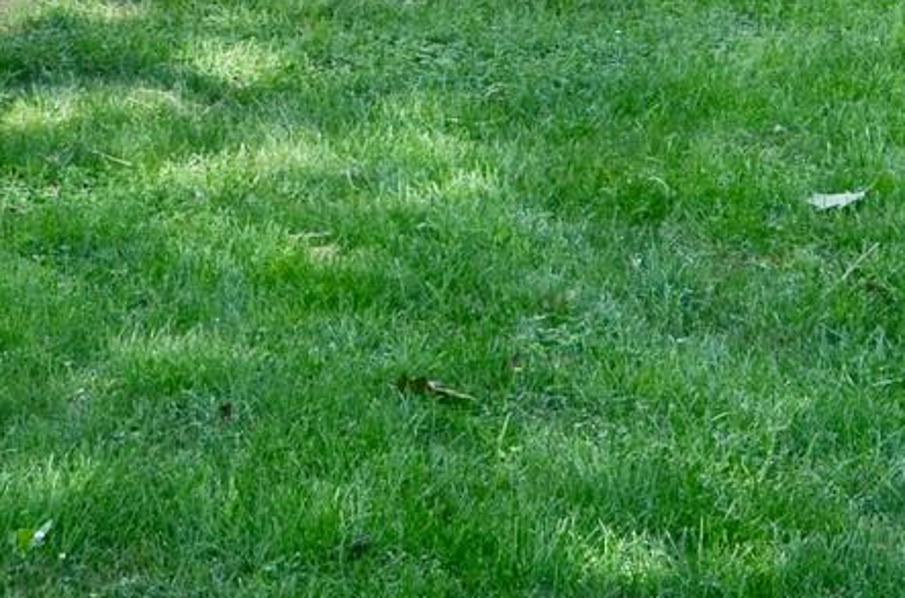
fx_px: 5216
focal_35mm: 208
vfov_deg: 6.5
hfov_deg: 9.8
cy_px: -176
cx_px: 1007
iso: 200
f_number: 7.1
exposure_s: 1/200
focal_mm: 30
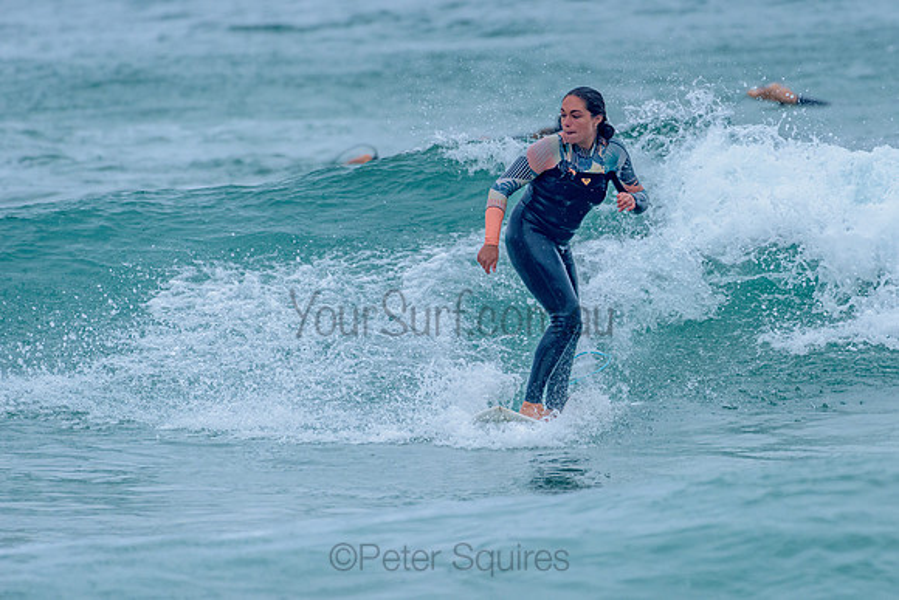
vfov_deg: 2.2
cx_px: 544
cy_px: 268
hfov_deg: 3.3
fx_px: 15679
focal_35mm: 628
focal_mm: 500
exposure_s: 1/2000
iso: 800
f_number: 5.6
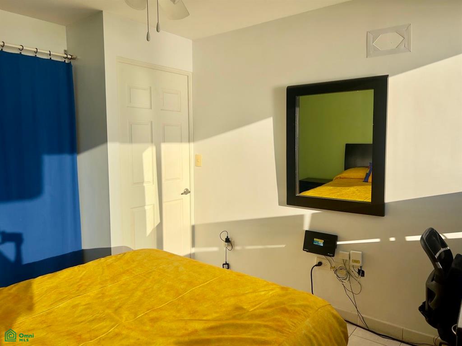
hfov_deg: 67.3
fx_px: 347
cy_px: 173
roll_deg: +0.9
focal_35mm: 26
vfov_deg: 53.1
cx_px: 231
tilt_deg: -4.5
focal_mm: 5.7
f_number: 1.5
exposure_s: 1/2695
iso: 50
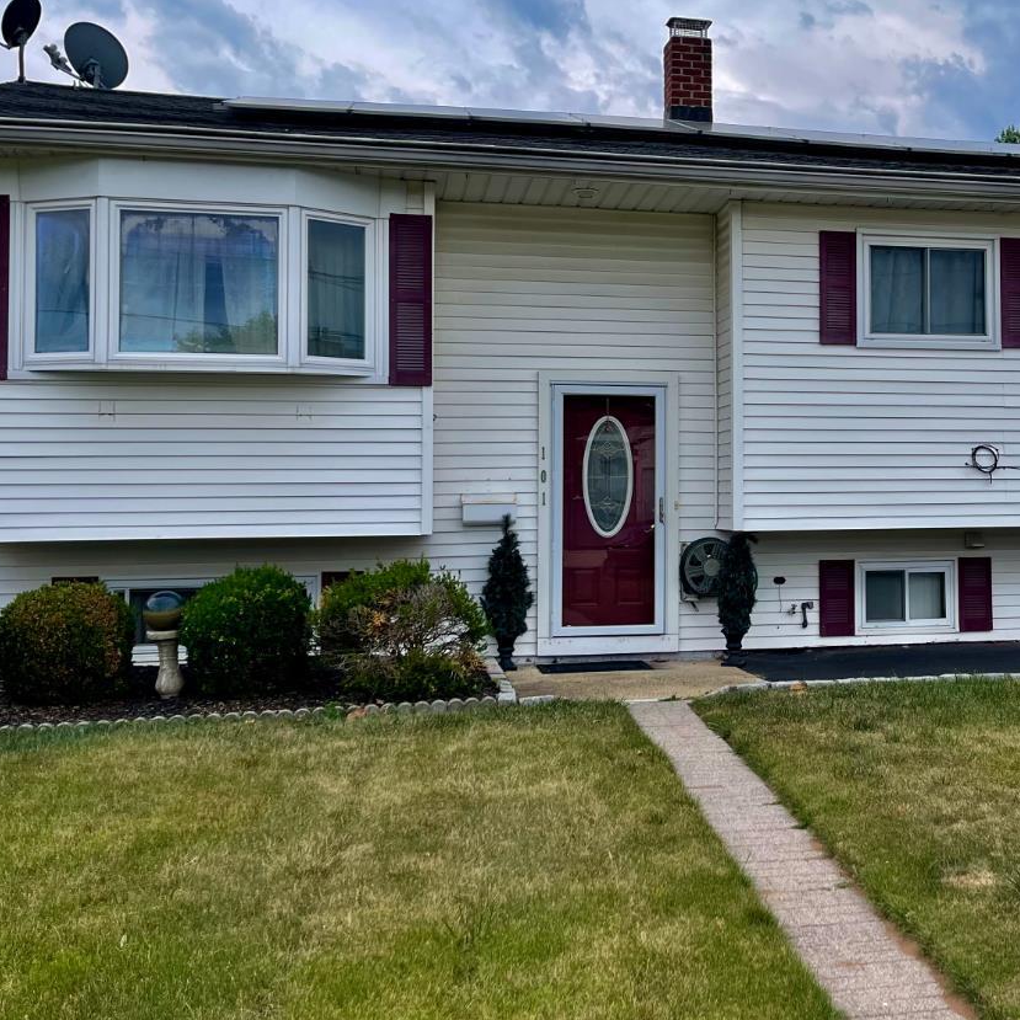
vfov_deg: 41.8
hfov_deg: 40.8
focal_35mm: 40
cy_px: 434
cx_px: 746
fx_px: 1333
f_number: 1.6
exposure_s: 1/3788
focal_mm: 5.1
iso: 32
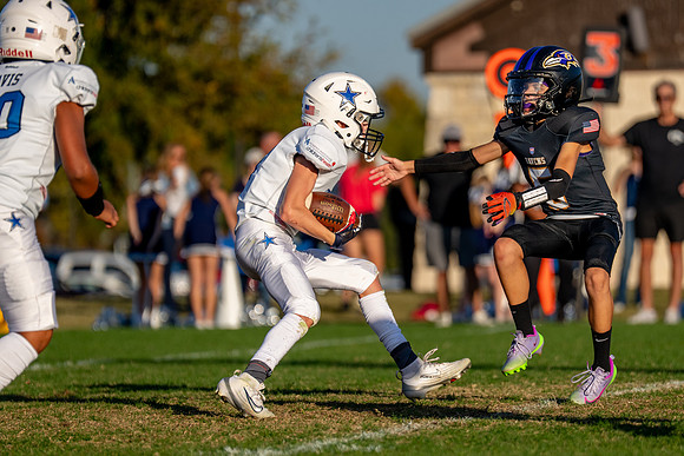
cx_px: 415
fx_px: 6617
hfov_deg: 5.9
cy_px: 184
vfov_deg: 3.9
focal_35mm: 348
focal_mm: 200
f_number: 2.8
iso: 200
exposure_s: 1/4000
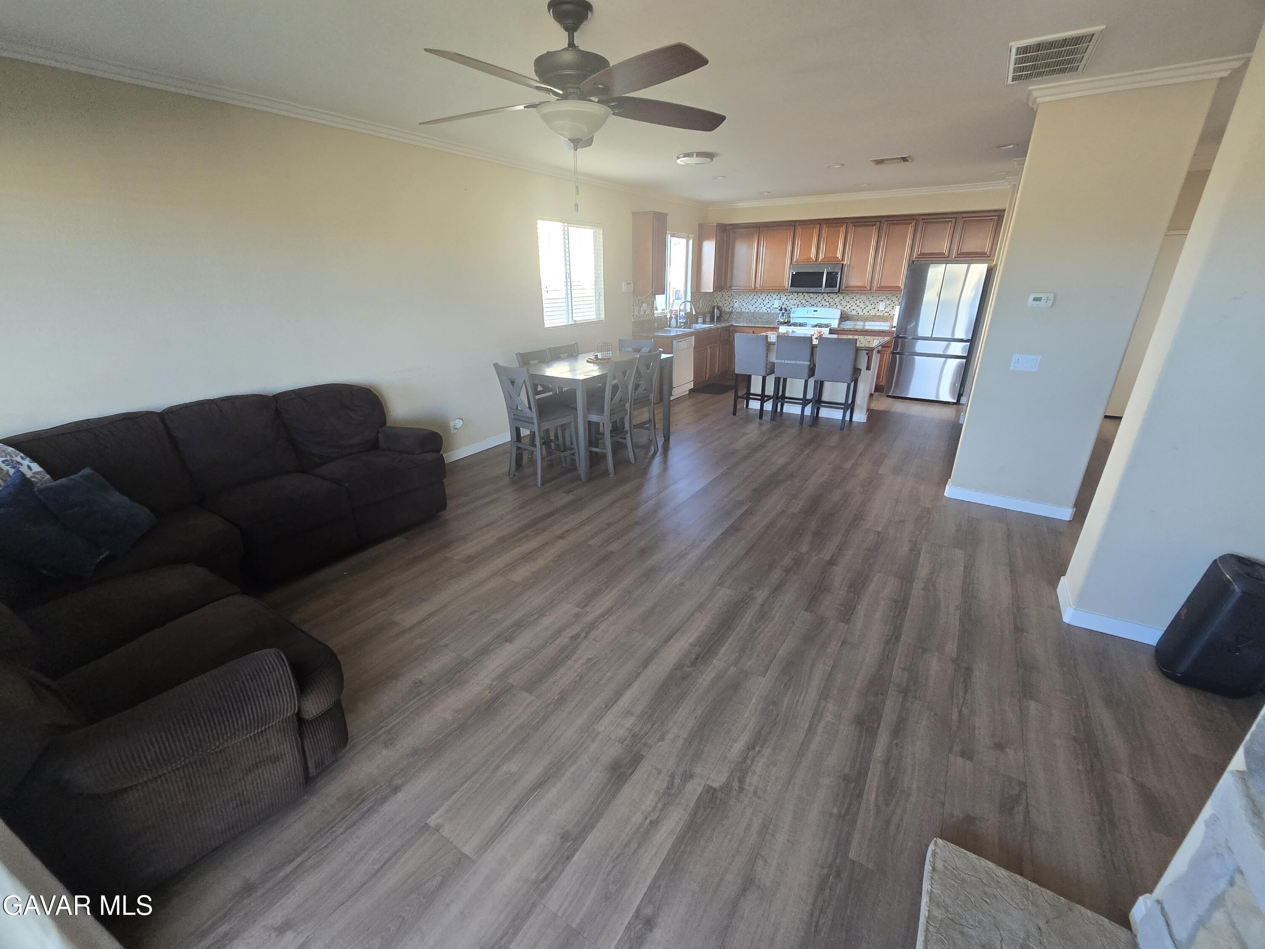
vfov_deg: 89.9
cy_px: 474
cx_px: 632
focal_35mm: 13
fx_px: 475
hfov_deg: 106.2
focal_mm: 2.2
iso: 200
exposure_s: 1/60
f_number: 2.2
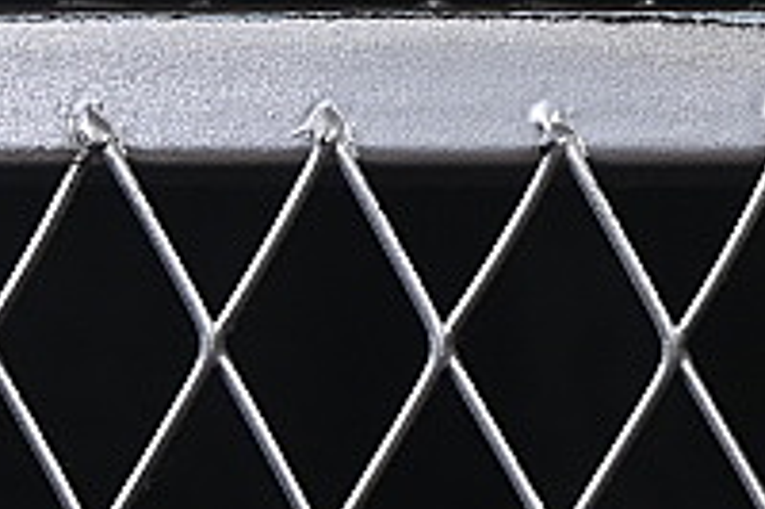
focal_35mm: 406
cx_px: 1989
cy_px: -842
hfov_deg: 4.9
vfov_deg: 3.3
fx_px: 8620
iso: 160
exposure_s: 1/80
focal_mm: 50
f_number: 8
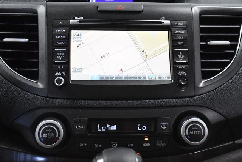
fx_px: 350
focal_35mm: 52
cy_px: 81
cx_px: 121
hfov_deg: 38.2
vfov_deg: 26.0
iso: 2500
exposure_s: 1/250
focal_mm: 35
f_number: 4.2
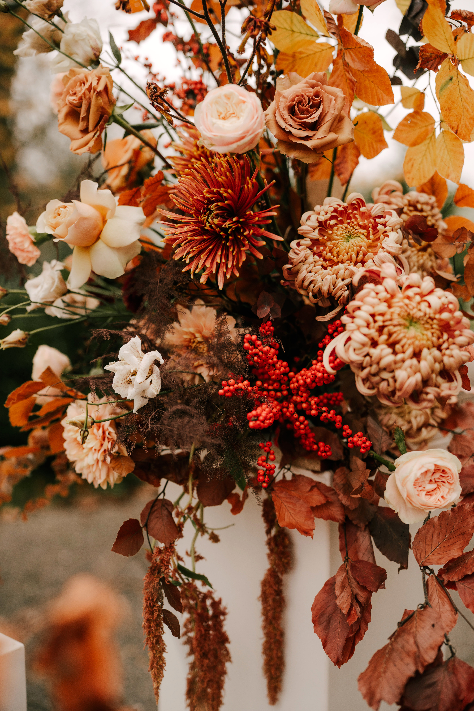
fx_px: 948
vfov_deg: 41.1
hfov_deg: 28.1
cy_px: 356
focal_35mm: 48
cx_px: 237
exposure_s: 1/1000
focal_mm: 48
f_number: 2
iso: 100
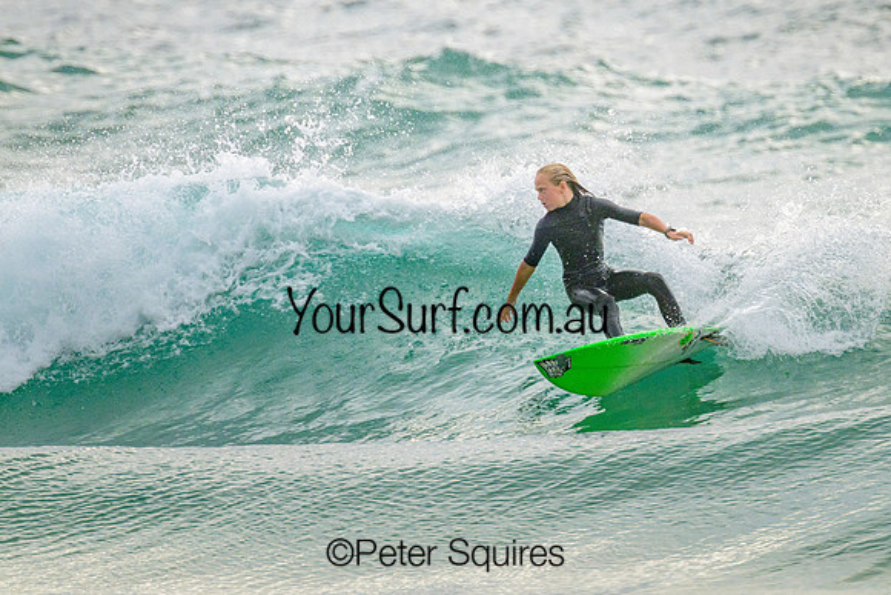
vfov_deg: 1.4
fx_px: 25054
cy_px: 238
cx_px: 533
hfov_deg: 2.0
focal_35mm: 1012
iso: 1400
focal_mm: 800
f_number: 11
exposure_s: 1/2000
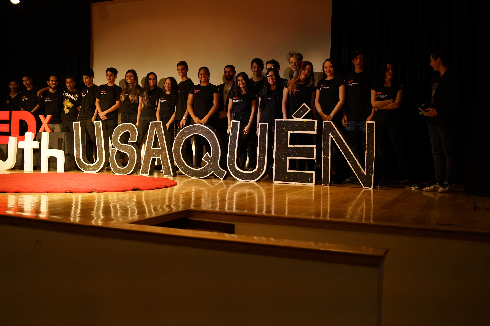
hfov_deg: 46.2
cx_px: 204
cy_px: 156
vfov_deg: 31.9
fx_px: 572
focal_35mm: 42
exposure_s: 1/200
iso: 1250
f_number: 2.8
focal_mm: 35
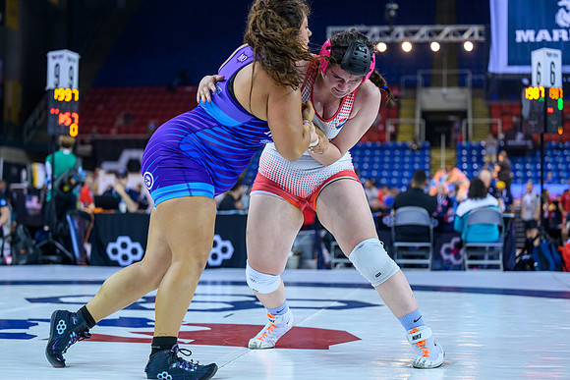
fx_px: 1159
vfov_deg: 18.6
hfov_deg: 27.6
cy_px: 190
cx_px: 292
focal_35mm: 73
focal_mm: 70
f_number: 2.8
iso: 2000
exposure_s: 1/800
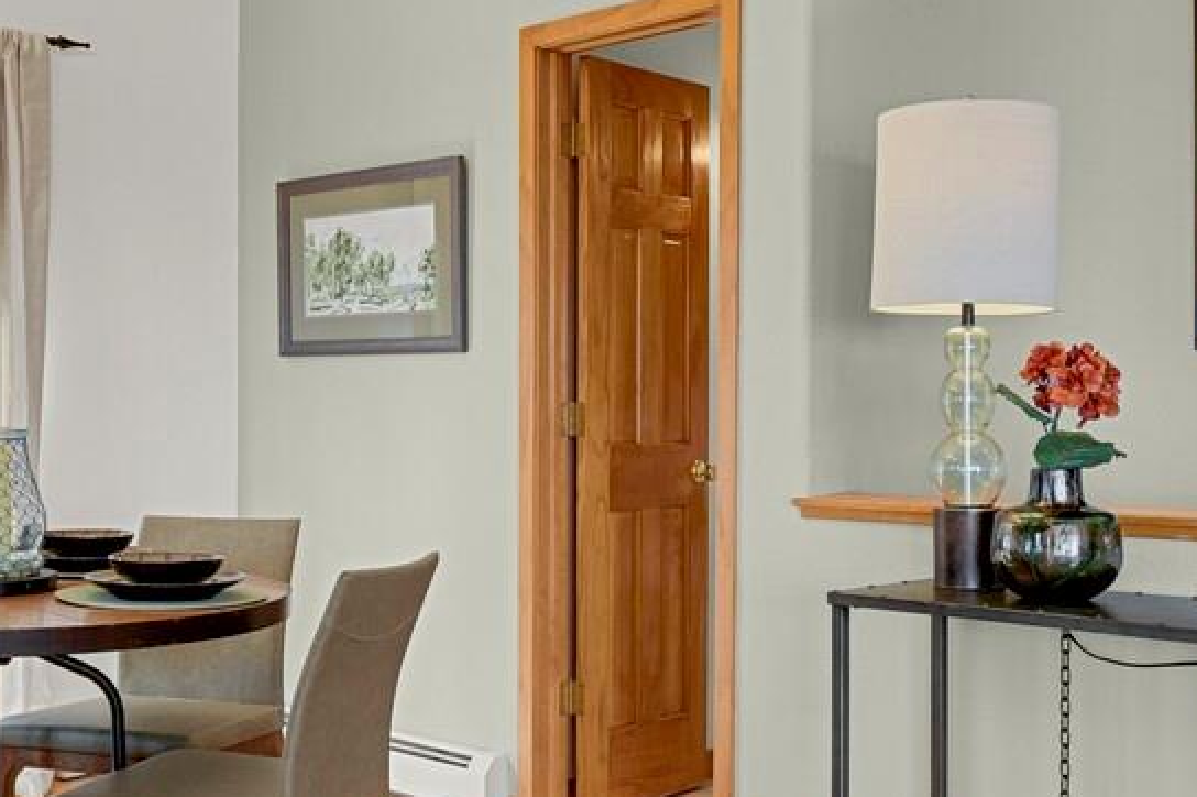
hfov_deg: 39.2
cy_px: 416
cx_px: 413
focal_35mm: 50
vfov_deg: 27.0
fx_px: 1661
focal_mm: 17
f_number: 8
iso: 3200
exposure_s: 1/20
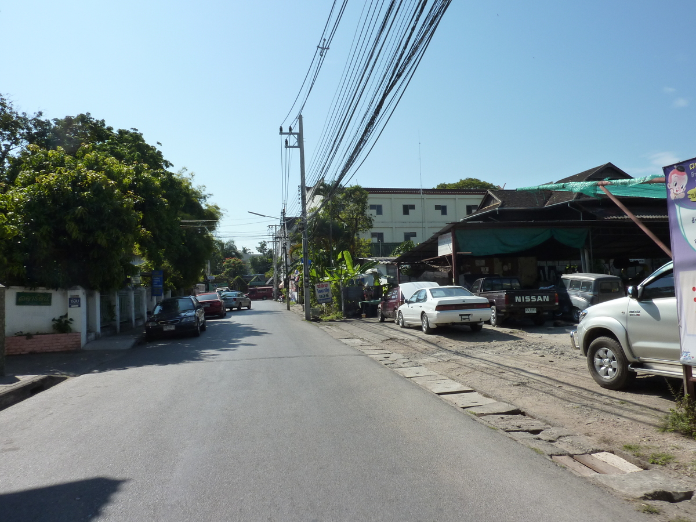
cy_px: 261
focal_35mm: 25
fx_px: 503
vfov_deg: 54.9
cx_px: 348
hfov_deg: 69.4
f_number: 5.6
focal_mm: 4.1
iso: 125
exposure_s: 1/400
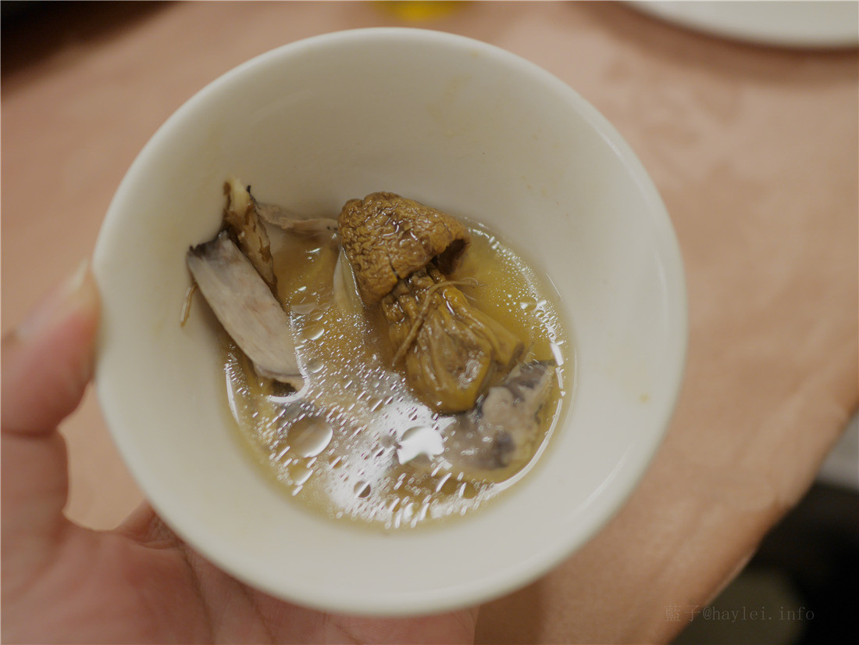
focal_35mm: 30
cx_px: 430
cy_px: 322
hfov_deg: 60.0
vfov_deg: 46.8
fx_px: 744
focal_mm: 15
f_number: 1.7
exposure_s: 1/60
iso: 200
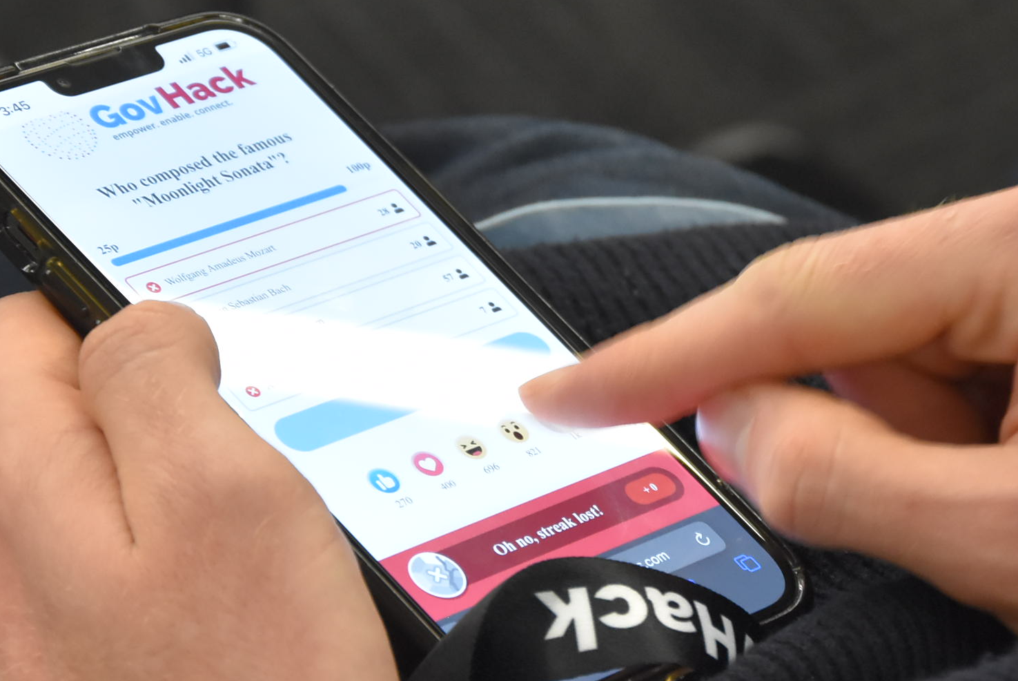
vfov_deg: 6.5
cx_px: 577
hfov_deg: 9.7
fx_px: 6028
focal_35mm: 213
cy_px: 345
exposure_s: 1/60
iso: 2500
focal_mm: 70
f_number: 5.3
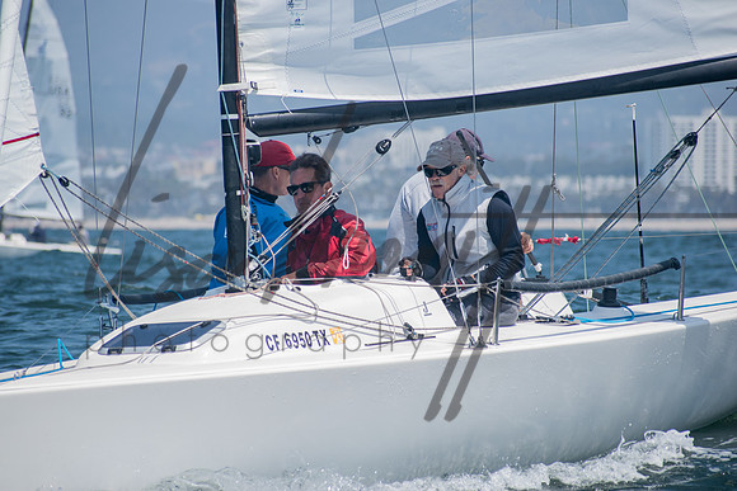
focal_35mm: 360
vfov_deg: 3.8
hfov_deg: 5.7
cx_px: 368
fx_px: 7371
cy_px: 246
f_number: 8
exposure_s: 1/1250
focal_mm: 240
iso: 400
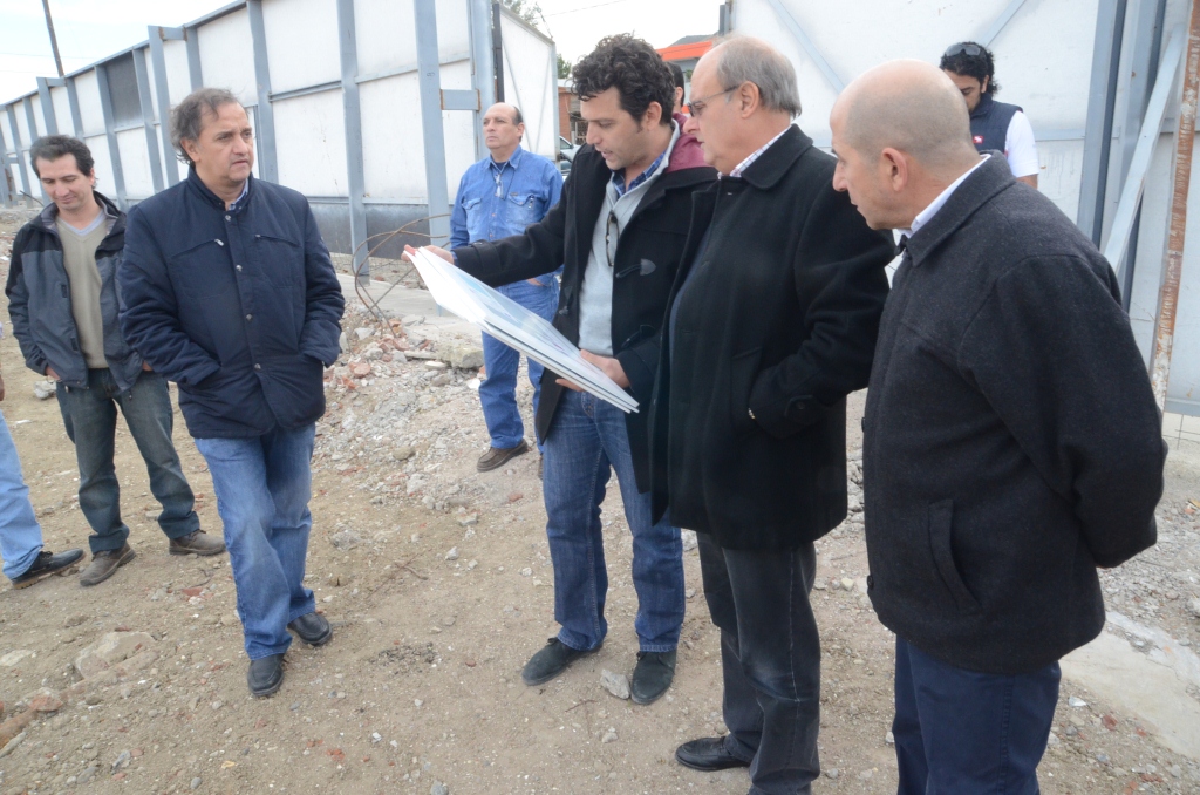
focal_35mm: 48
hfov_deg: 41.2
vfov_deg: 27.9
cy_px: 398
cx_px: 600
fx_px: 1597
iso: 1600
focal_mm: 32
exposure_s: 1/80
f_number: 22
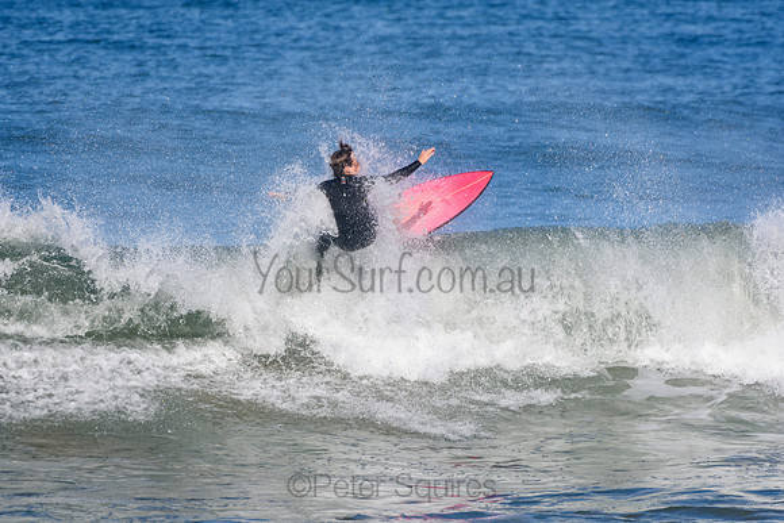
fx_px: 16336
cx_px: 392
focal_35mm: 750
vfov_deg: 1.8
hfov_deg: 2.7
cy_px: 262
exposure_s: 1/2000
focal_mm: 500
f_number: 5.6
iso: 280
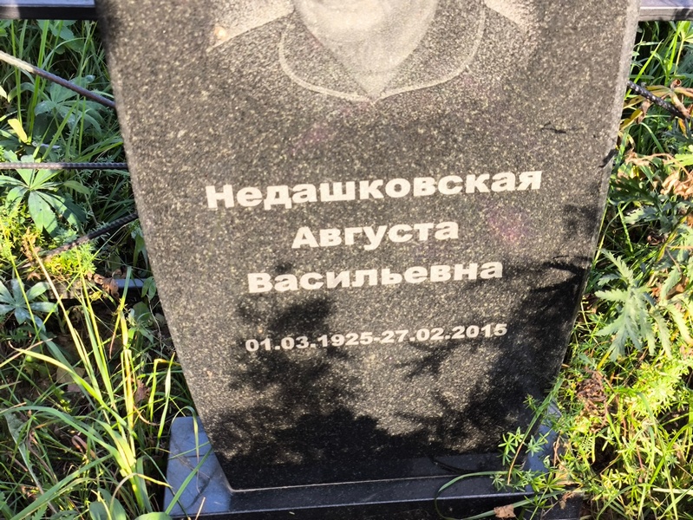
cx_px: 346
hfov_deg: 38.2
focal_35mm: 50
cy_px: 260
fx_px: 1001
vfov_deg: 29.1
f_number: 1.7
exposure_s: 1/133
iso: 50
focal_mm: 4.71
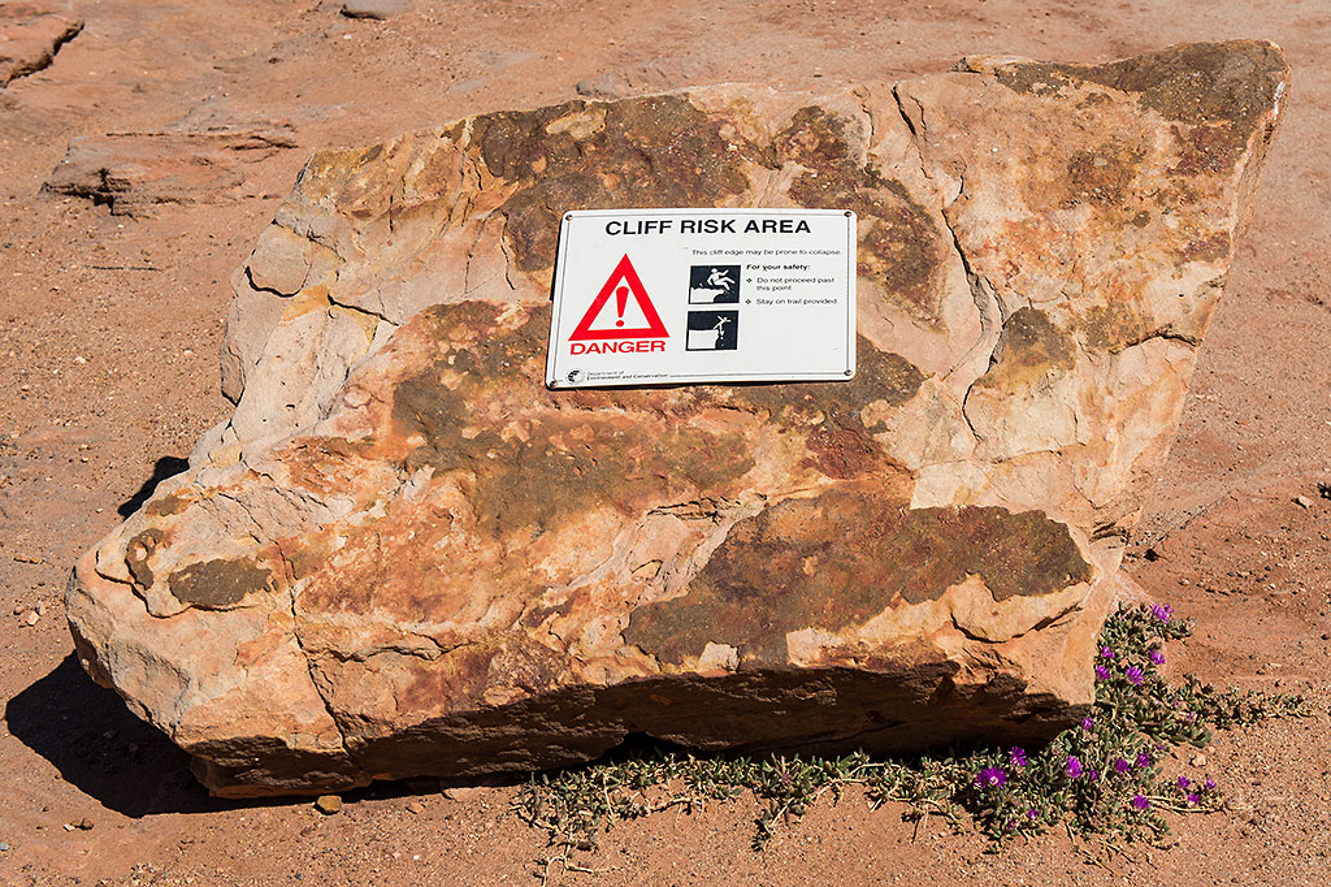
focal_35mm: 50
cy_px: 444
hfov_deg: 39.6
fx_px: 1848
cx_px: 666
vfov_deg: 27.0
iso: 100
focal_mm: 50
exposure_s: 1/400
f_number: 8
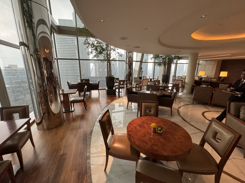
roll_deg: +0.1
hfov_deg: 102.1
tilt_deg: -16.5
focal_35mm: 14
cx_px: 122
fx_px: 99
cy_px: 92
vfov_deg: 85.7
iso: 250
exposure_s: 1/100
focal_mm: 2.22
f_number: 2.2
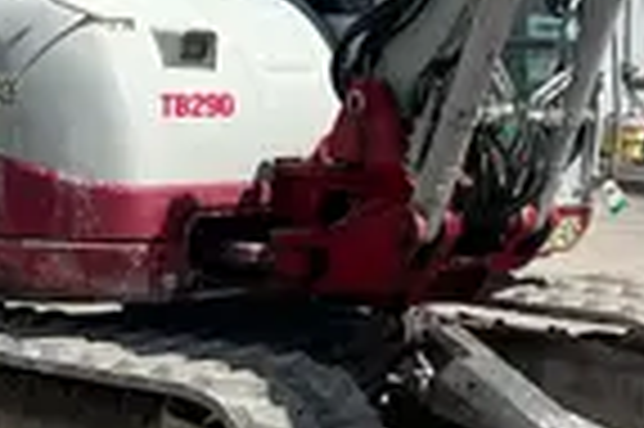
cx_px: 721
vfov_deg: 12.9
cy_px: -61
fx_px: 1858
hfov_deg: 18.8
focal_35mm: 104
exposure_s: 1/6897
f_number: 1.6
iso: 50
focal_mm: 5.1
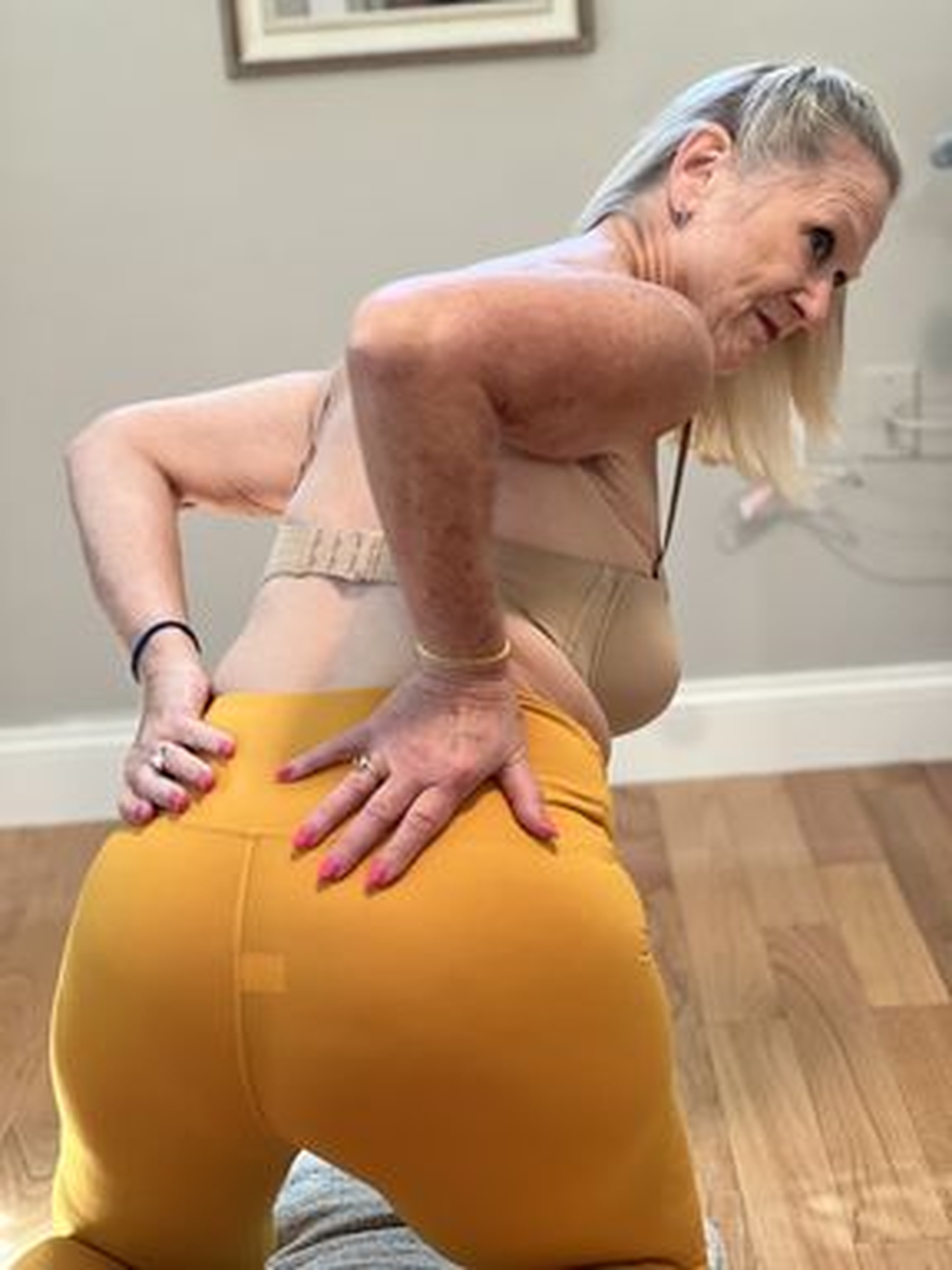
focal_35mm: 77
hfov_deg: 19.1
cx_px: 476
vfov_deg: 25.3
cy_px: 635
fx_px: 2824
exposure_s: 1/40
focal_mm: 9
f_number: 2.8
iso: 320
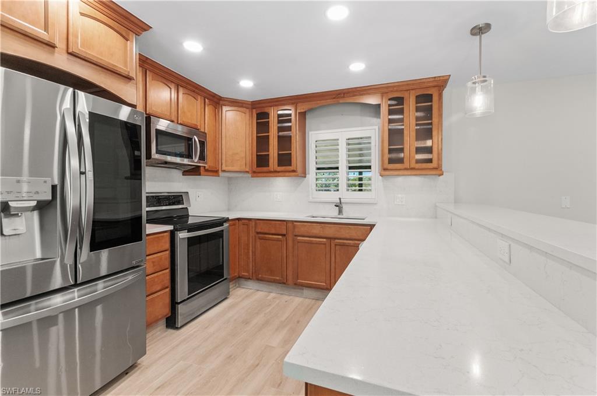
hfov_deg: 100.5
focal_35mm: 15
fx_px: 248
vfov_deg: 77.1
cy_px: 198
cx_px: 298
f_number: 8
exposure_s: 1/15
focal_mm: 10
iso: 500
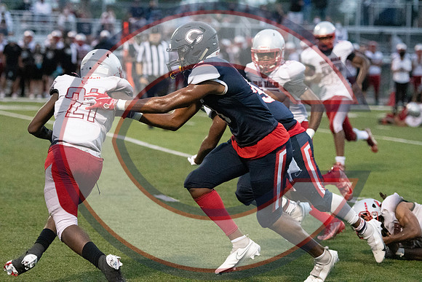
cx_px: 211
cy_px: 141
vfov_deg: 8.2
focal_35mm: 168
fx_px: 1970
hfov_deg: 12.2
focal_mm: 112
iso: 16000
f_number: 2.8
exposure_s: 1/2500
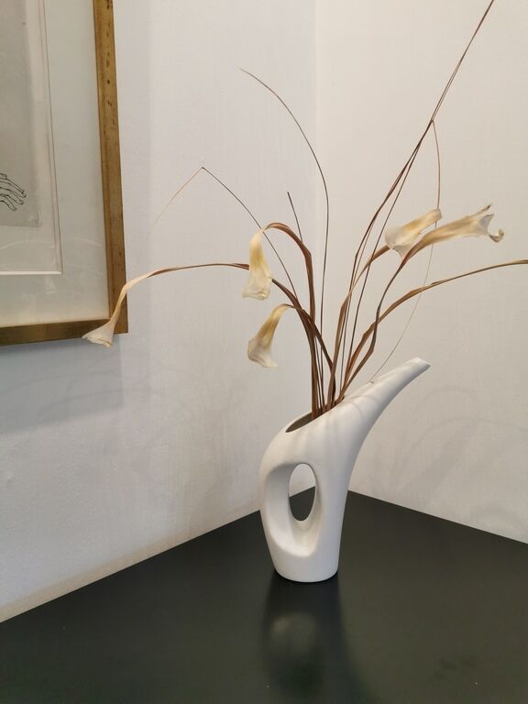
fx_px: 549
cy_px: 352
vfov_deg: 65.3
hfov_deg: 51.4
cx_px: 264
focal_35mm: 27
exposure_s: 1/50
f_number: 1.8
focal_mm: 5.58
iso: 125
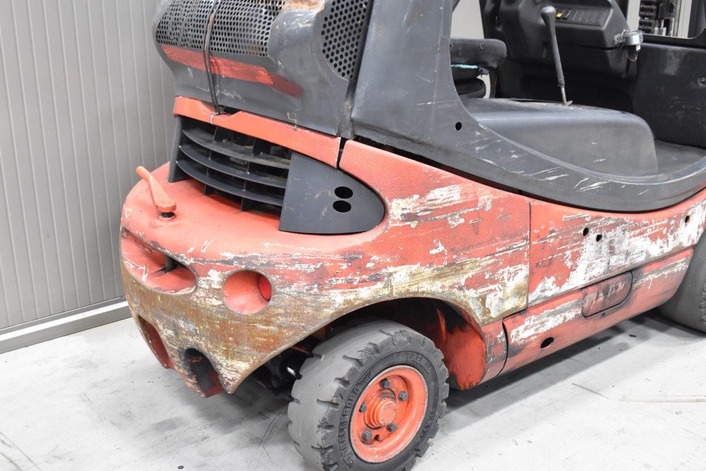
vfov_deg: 31.2
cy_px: 257
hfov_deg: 45.4
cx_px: 341
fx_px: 843
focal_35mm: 43
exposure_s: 1/15
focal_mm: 26
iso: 1600
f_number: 5
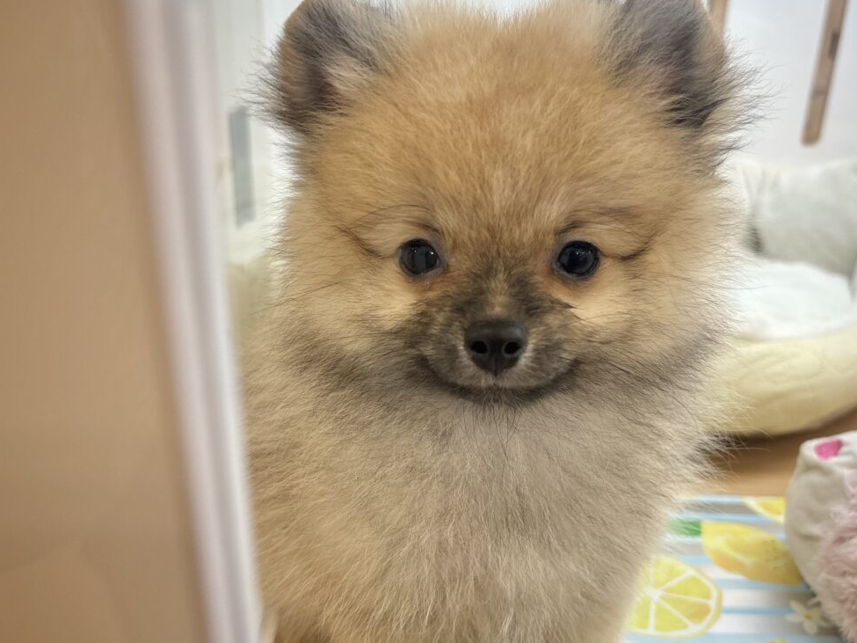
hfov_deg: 56.7
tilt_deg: -24.6
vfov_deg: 44.1
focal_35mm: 32
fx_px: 792
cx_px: 481
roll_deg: -3.3
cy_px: 347
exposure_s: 1/100
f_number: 1.6
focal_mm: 5.96
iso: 80
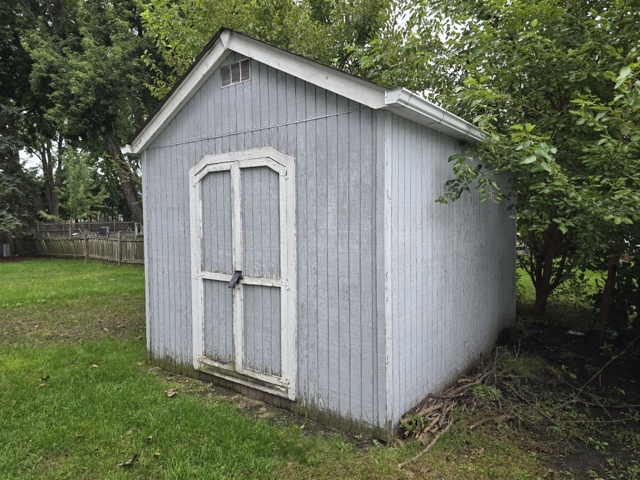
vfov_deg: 58.9
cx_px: 320
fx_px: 425
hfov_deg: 73.9
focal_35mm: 23
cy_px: 240
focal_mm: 6.3
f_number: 1.7
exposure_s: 1/180
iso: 32
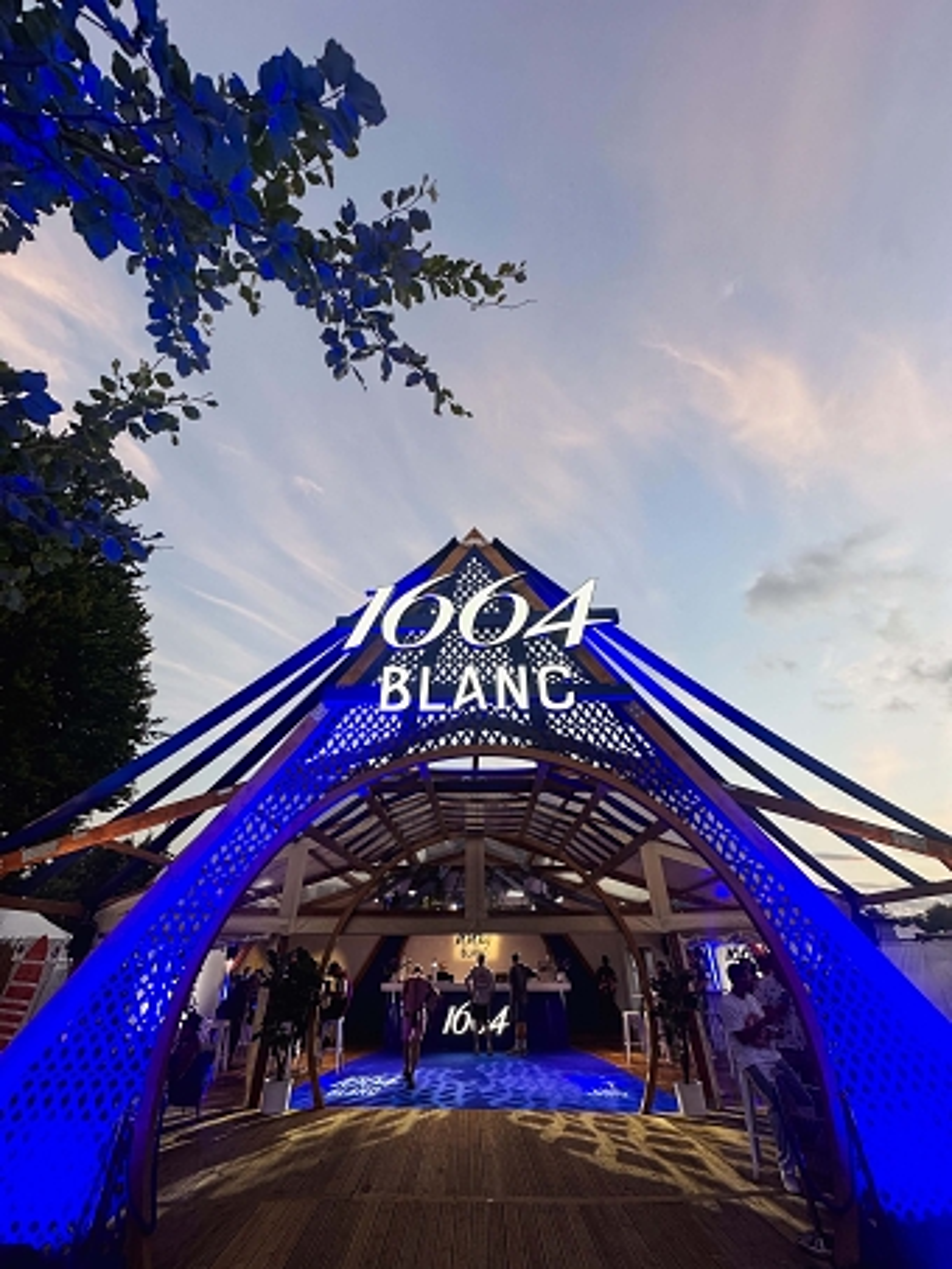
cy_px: 634
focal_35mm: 14
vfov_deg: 102.0
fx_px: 513
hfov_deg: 85.7
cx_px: 476
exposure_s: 1/100
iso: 100
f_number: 2.2
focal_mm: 2.22
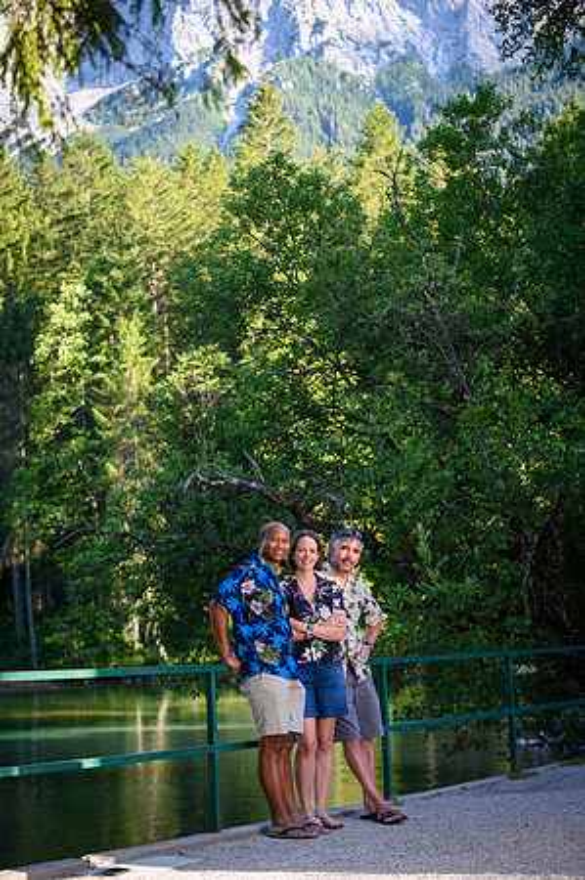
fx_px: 1710
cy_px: 440
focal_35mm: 70
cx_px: 292
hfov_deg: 19.4
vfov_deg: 28.9
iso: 100
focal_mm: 70
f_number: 3.2
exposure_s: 1/200
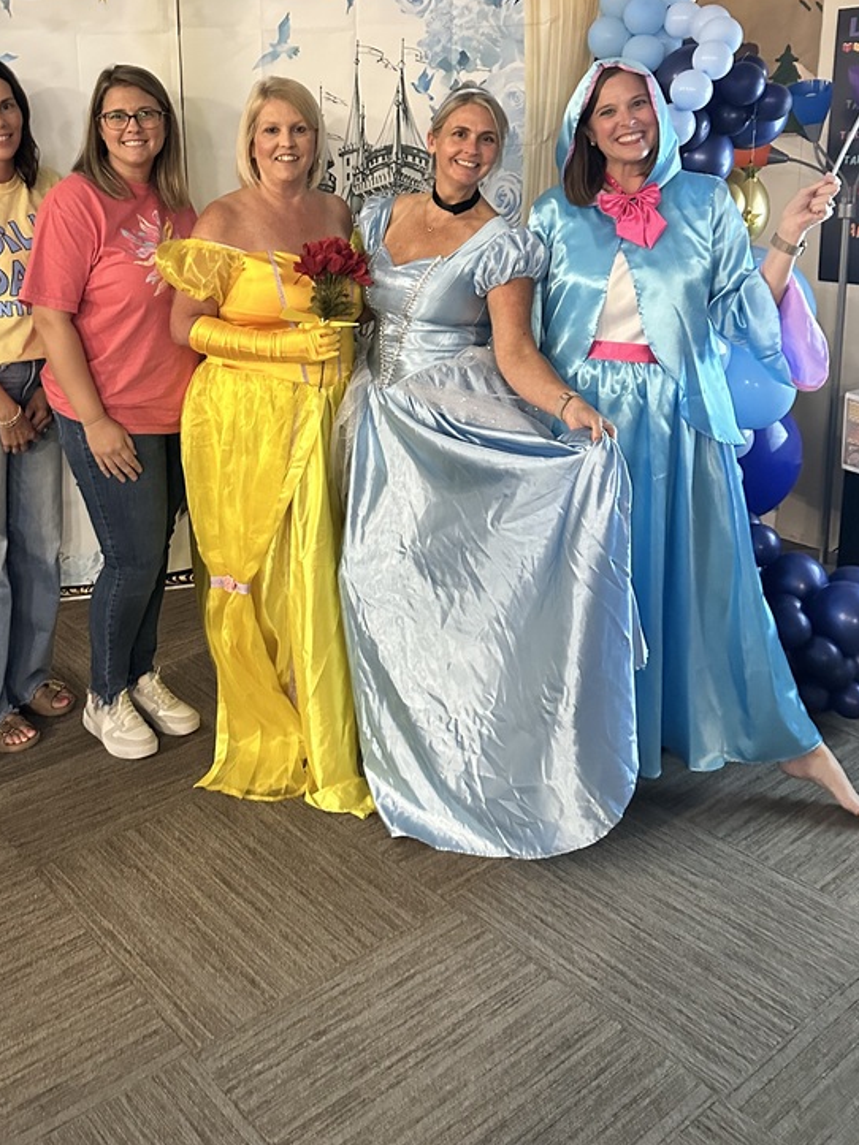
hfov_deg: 41.3
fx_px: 1125
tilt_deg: -12.3
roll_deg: +0.2
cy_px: 340
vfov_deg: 52.4
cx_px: 290
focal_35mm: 34
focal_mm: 6.86
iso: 800
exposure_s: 1/30
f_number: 1.78
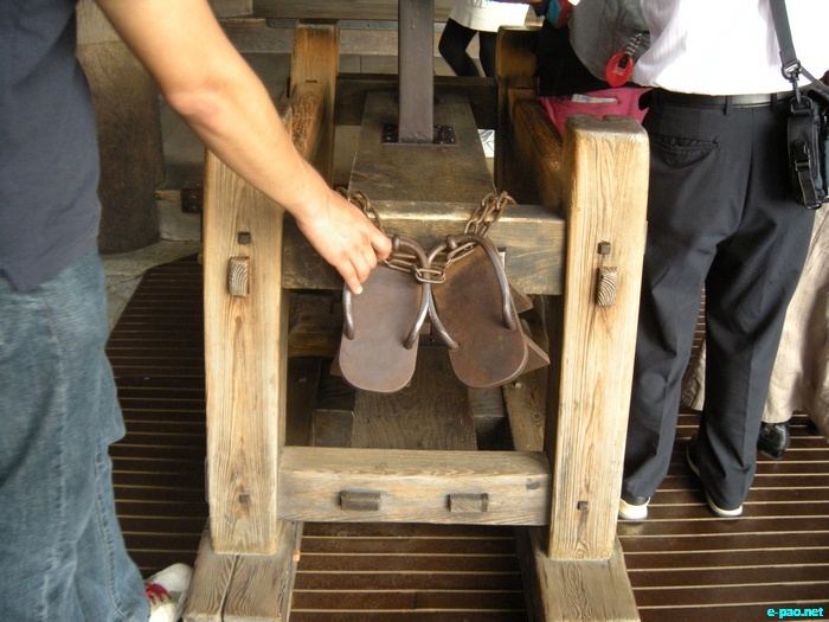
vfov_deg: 40.7
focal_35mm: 35
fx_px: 838
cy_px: 311
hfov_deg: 52.6
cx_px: 414
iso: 202
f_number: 3.8
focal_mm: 5.9
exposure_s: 1/60
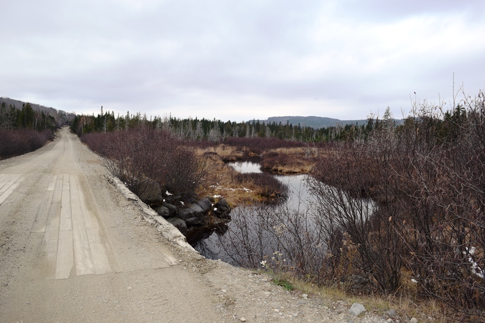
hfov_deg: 67.4
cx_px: 242
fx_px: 364
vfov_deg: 47.9
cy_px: 162
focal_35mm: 27
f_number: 6.3
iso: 100
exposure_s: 1/160
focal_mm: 18
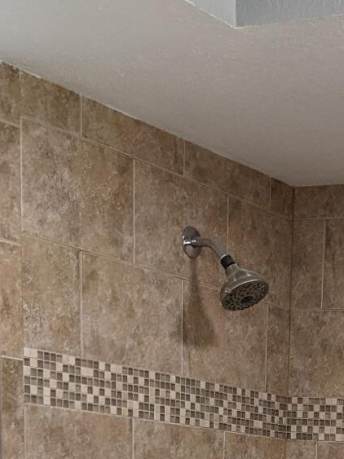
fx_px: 1272
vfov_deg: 17.4
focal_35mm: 96
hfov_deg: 14.6
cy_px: 774
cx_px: 474
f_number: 1.73
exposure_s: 1/106
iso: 63
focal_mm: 4.38
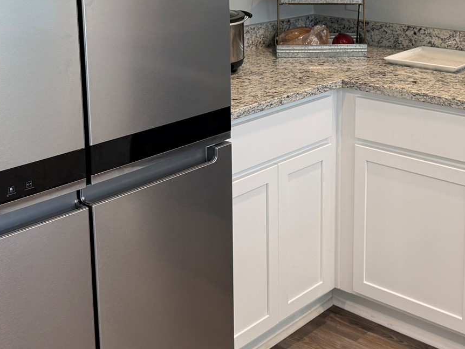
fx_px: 766
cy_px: 48
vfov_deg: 25.0
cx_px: 338
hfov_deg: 33.2
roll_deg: -0.2
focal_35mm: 57
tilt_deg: -10.3
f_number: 1.78
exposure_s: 1/120
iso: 100
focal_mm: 6.76
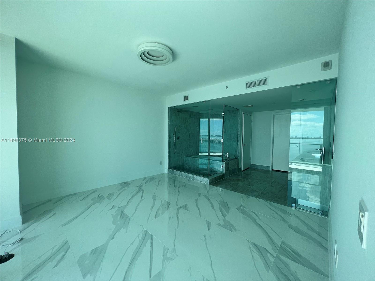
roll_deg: -0.6
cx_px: 188
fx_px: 141
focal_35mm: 13
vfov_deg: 89.9
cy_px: 140
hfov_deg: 106.2
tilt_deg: -2.5
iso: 32
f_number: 1.8
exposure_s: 1/330
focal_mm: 1.57
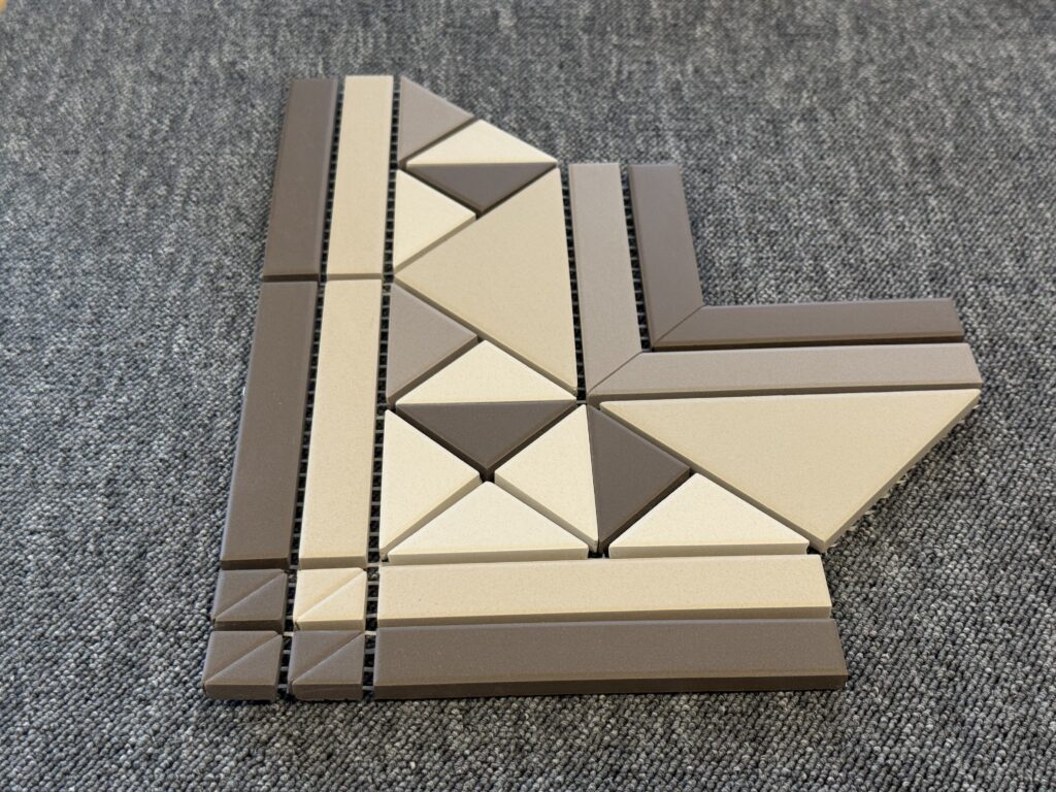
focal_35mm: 48
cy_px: 396
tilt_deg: -44.2
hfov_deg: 39.7
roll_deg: +0.8
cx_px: 528
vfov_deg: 30.3
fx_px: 1464
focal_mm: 6.76
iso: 100
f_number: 1.78
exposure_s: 1/72
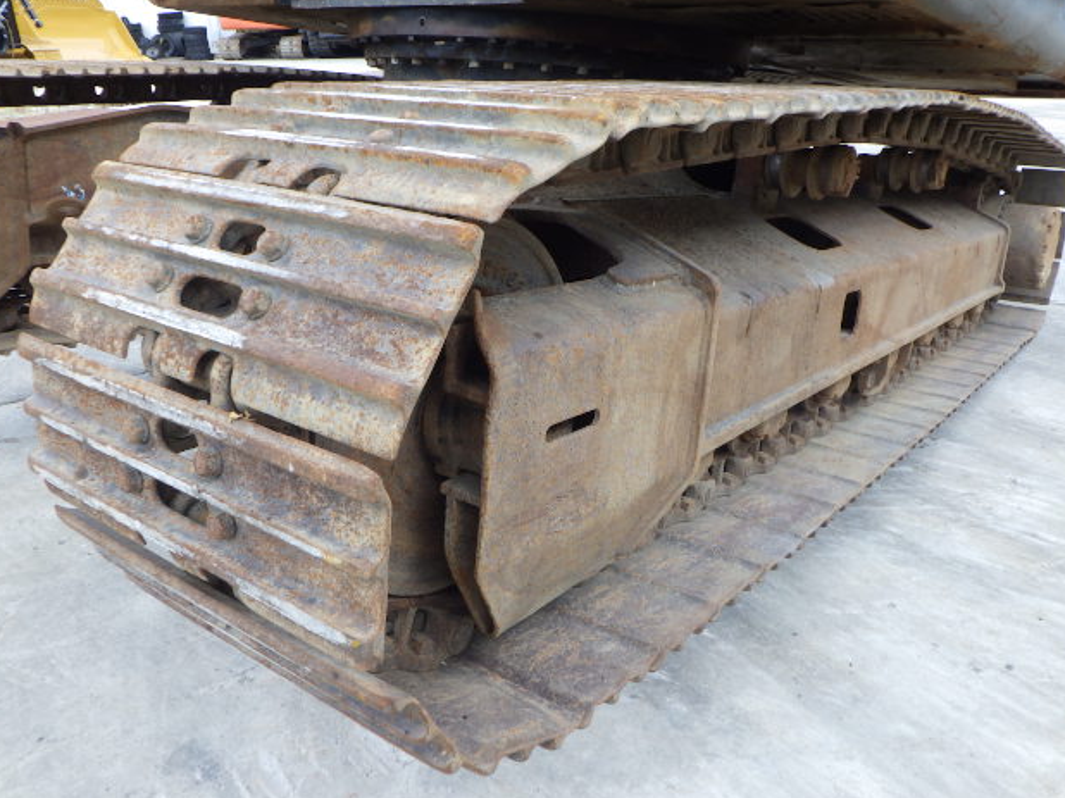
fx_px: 892
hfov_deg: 61.7
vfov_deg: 48.2
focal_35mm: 29
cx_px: 529
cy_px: 393
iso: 125
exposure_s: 1/125
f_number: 4.2
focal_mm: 5
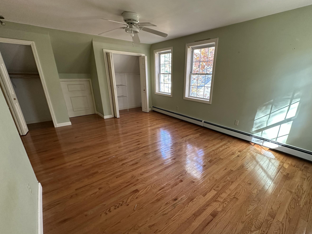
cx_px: 171
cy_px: 129
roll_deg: -0.7
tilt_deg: -20.6
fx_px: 144
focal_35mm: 16
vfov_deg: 77.9
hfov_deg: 94.2
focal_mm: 2.22
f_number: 2.2
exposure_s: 1/76
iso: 400
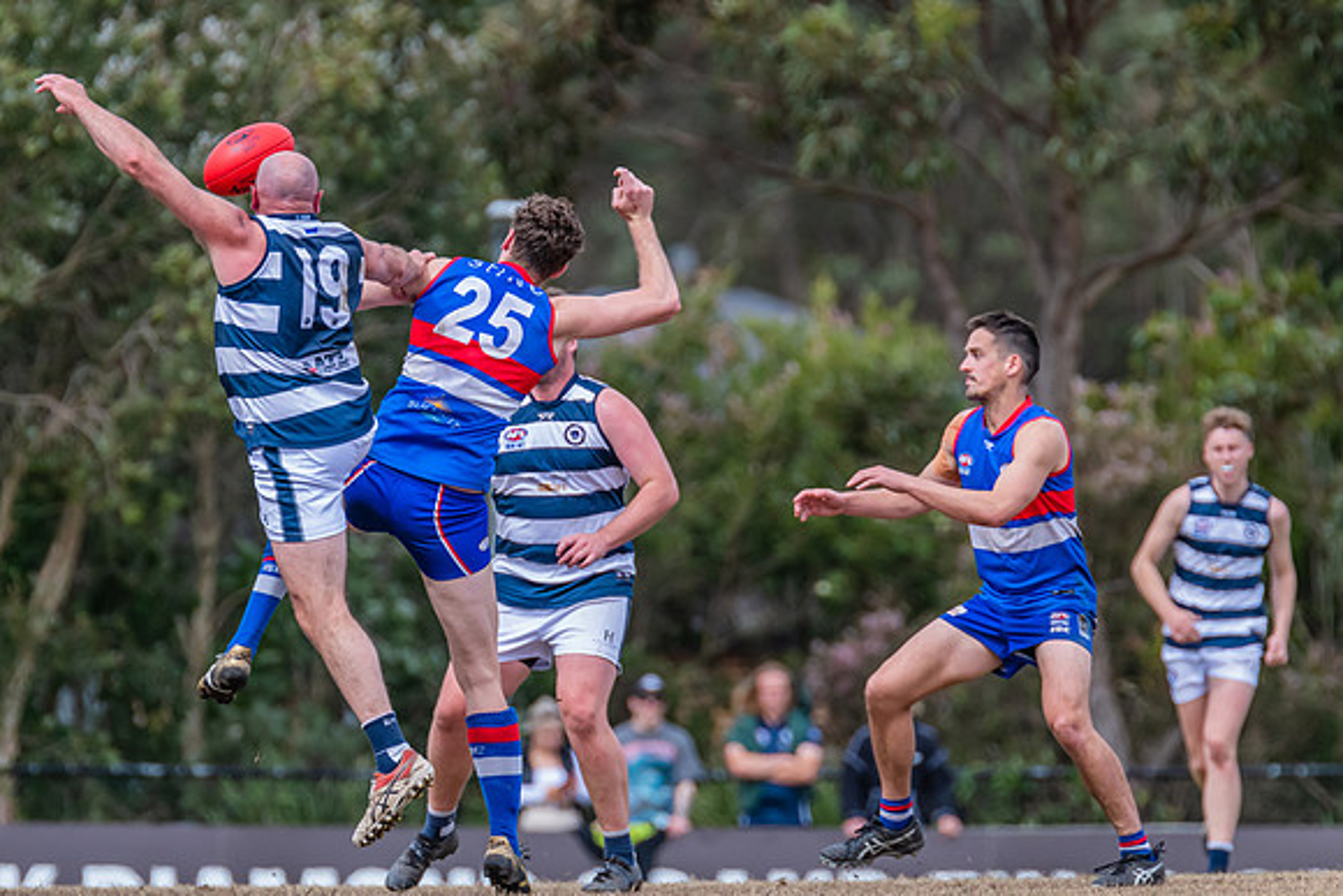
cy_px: 290
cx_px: 433
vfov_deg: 2.4
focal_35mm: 576
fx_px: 21489
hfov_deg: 3.6
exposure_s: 1/2000
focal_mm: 420
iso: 800
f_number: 5.6
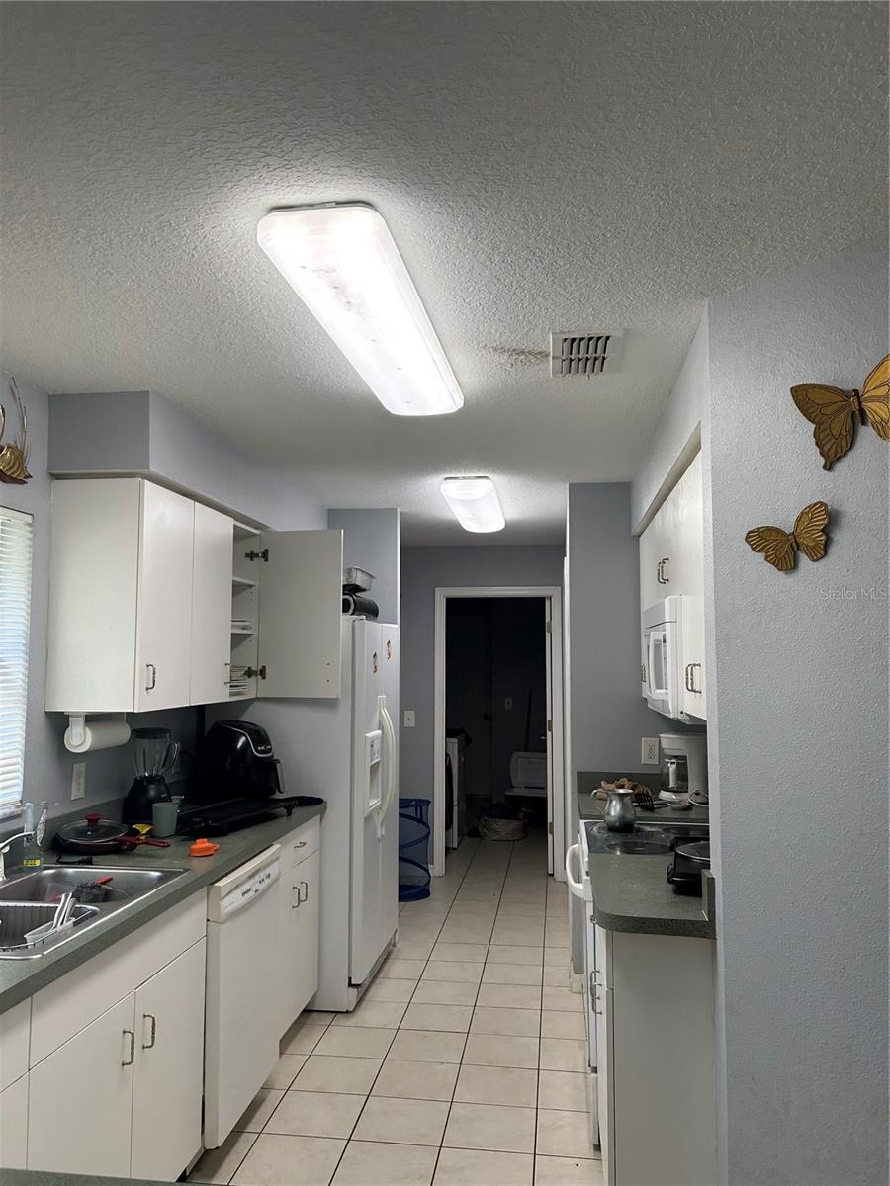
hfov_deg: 53.1
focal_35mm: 26
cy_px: 593
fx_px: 891
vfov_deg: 67.3
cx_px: 445
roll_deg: -0.5
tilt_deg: +4.8
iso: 64
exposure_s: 1/120
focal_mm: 5.7
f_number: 1.5
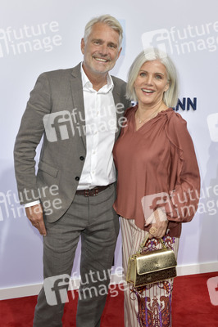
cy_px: 164
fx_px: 400
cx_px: 109
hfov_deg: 30.5
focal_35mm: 44
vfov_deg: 44.5
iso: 320
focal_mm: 44
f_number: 7.1
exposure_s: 1/160
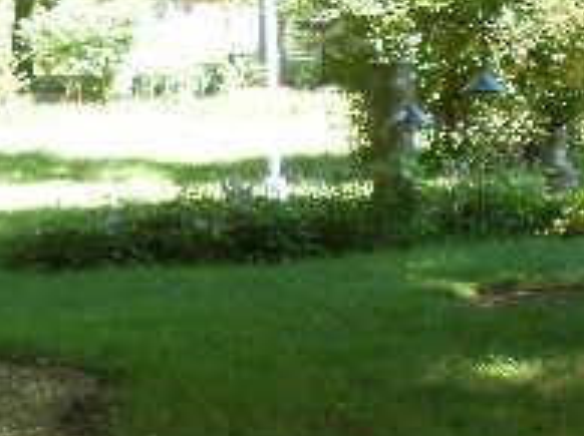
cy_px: 90
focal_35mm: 119
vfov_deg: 12.4
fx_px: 2005
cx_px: -205
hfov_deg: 15.6
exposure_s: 1/60
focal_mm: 6.3
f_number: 3.5
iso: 100
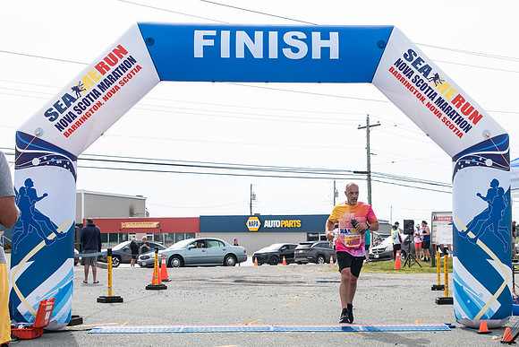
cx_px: 339
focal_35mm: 59
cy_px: 227
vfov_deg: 22.8
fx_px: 854
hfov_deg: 33.5
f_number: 4
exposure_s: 1/3200
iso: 800
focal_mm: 35
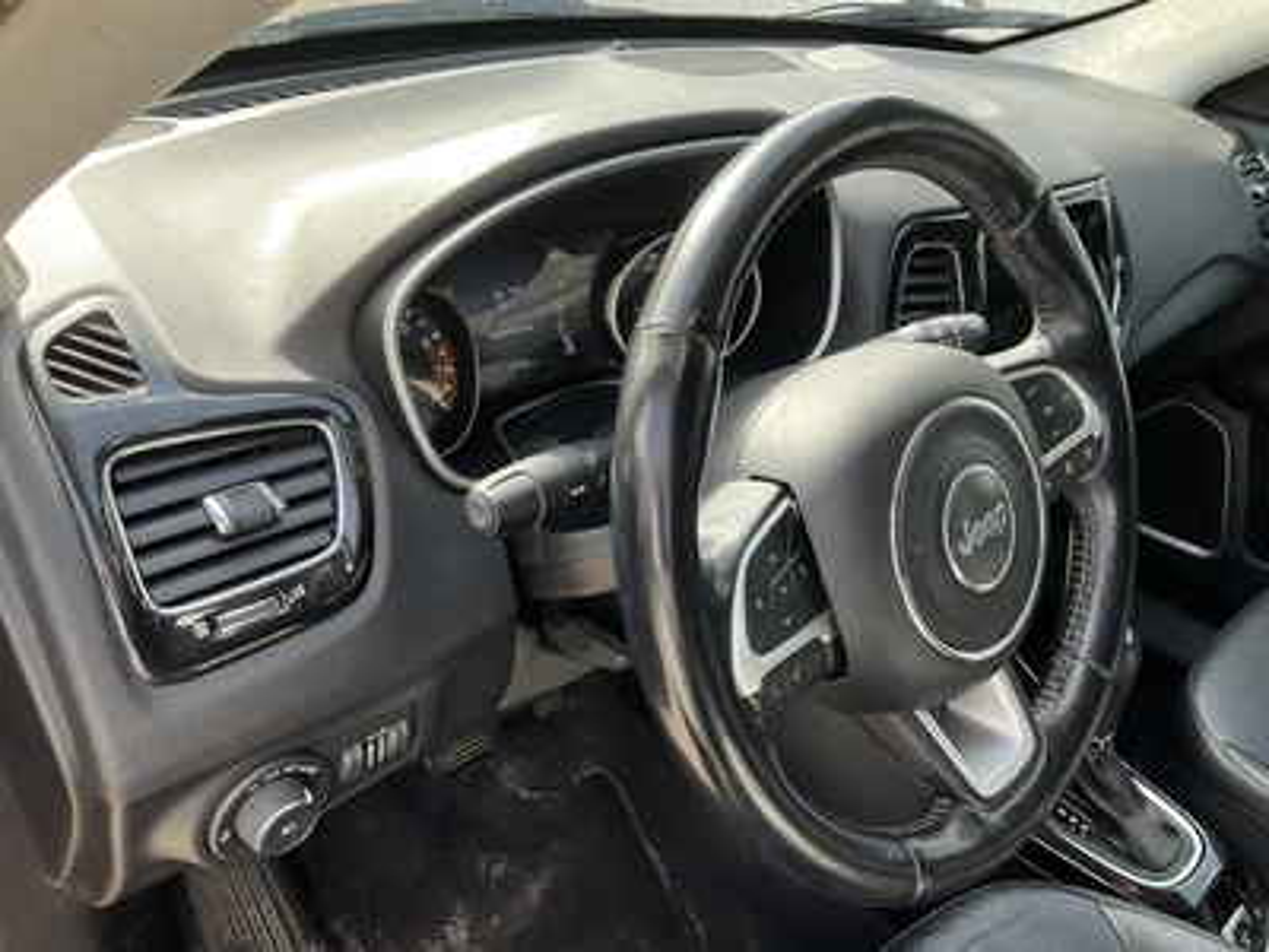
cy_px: 476
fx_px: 1063
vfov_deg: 48.2
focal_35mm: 29
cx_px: 634
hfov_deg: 61.7
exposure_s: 1/122
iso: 32
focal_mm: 3
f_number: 1.8
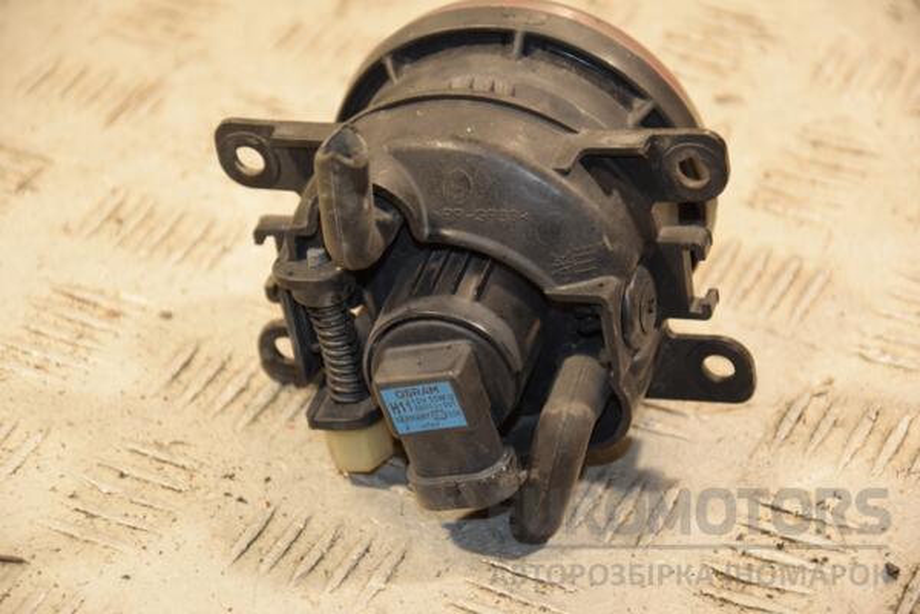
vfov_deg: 8.7
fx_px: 4025
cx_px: 460
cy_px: 307
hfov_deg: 13.0
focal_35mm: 158
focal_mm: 105
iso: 800
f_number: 5.6
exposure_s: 1/100
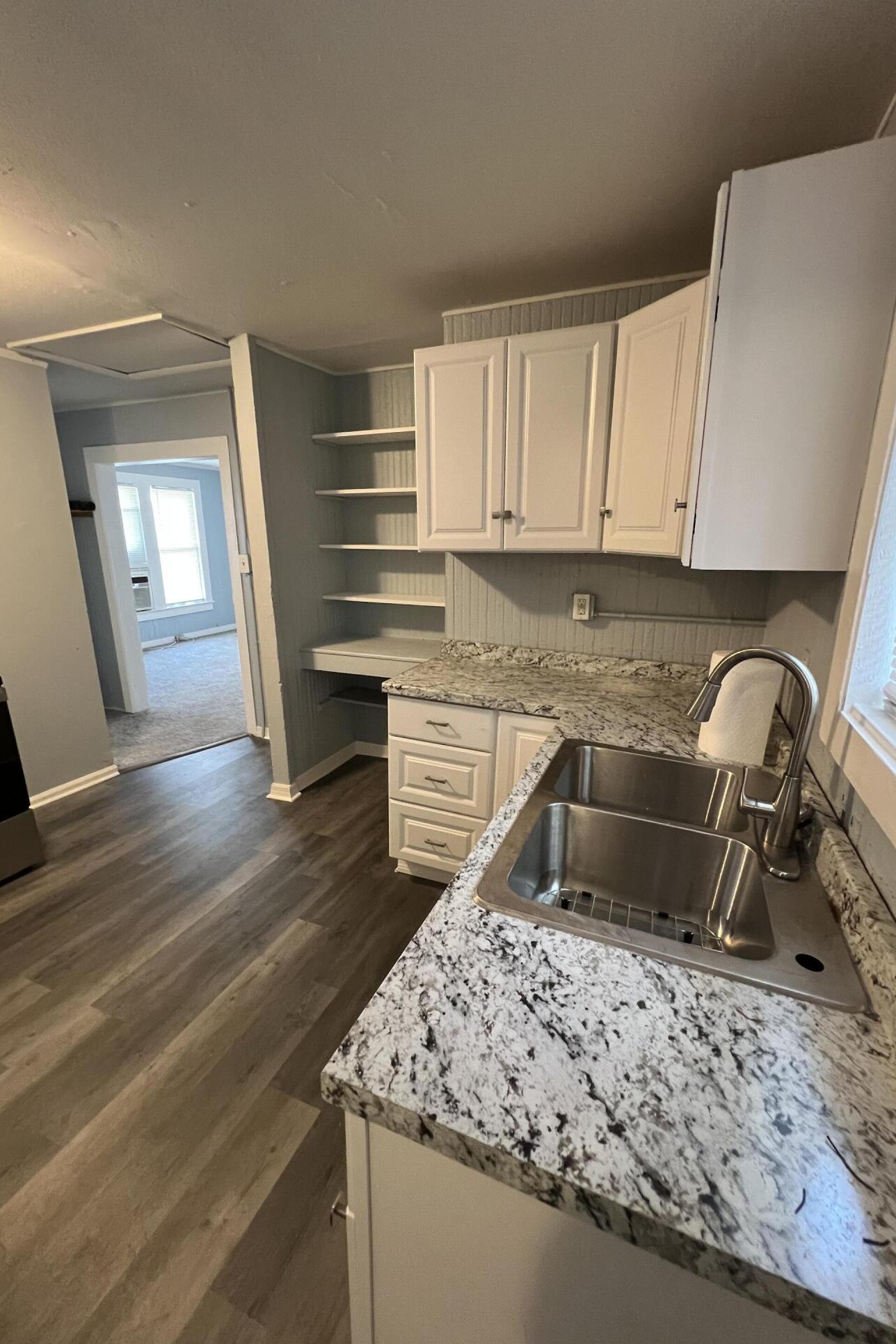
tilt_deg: -15.2
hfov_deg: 81.2
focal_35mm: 14
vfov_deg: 104.2
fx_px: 523
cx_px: 445
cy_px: 694
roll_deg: -0.9
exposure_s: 1/60
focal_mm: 1.57
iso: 400
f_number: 1.8
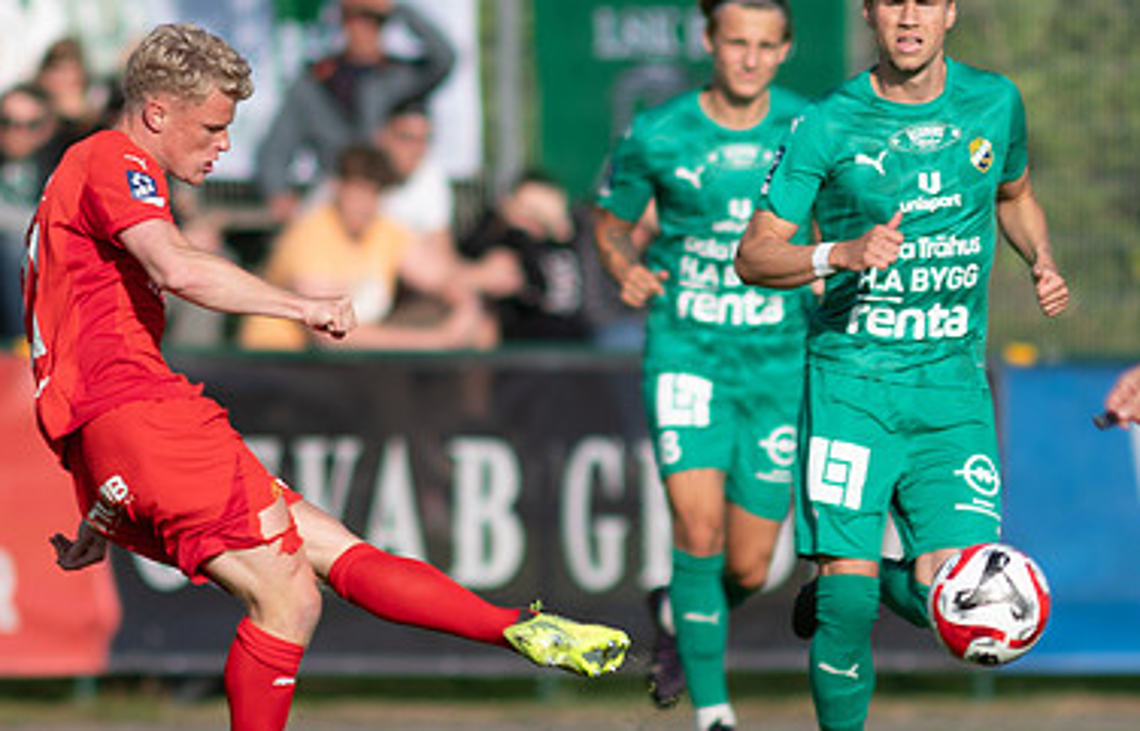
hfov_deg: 1.6
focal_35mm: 1282
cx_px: 332
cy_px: 391
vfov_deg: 1.0
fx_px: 40118
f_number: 3.2
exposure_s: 1/1600
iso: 100
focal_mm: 300
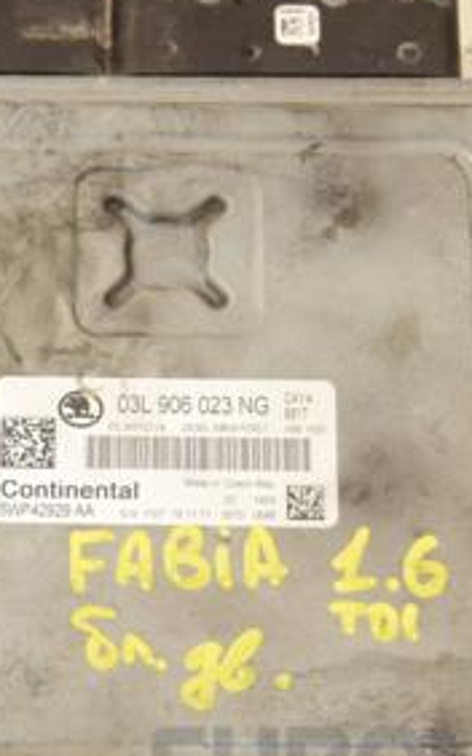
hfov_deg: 10.0
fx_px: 2678
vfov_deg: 16.1
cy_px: 410
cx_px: 102
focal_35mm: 130
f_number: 7.1
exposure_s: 1/200
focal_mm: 40
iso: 800
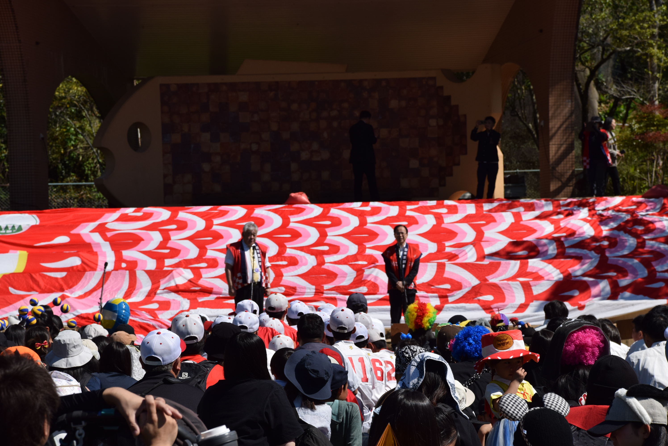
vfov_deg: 10.8
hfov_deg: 16.1
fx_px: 2368
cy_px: 223
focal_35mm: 128
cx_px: 334
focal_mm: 85
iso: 200
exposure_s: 1/1000
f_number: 8
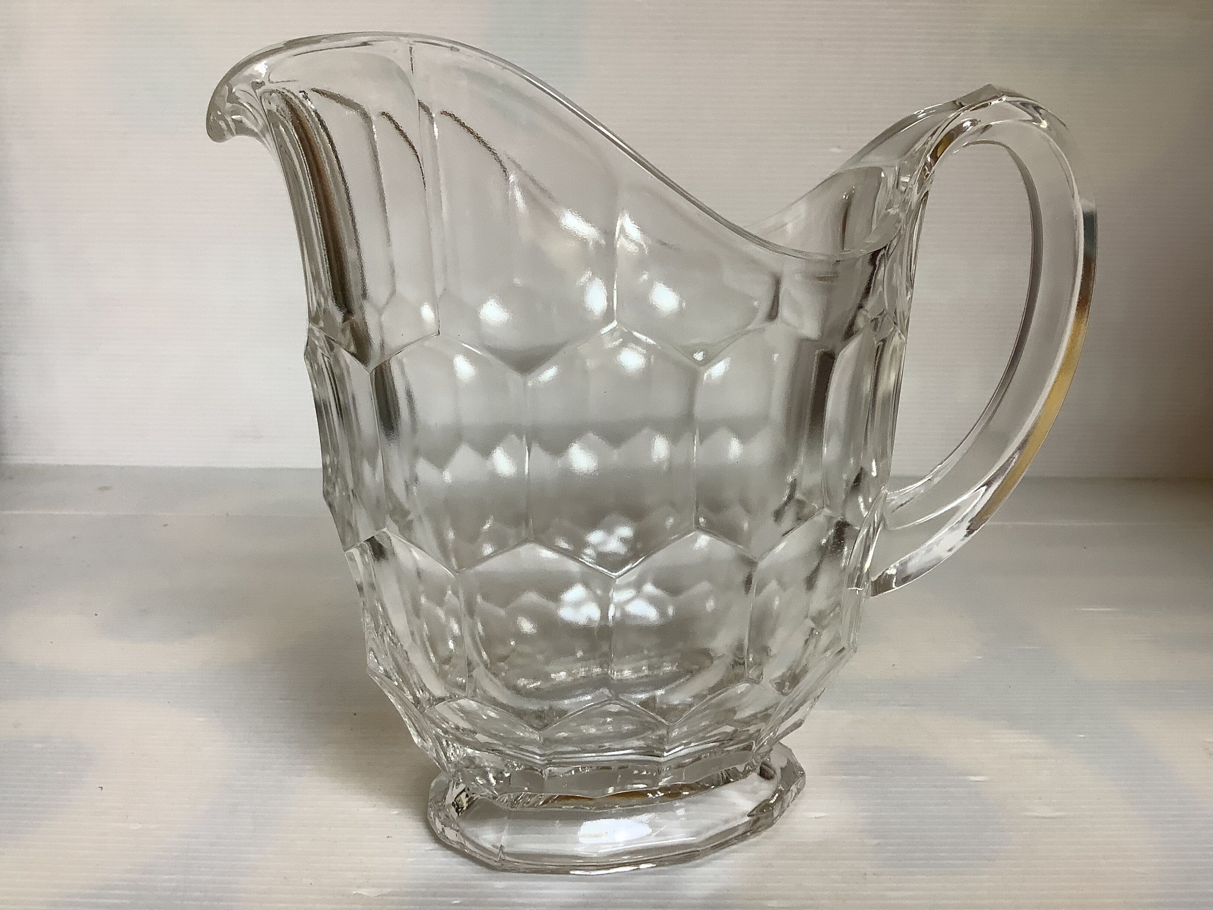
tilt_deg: -11.9
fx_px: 1086
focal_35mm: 31
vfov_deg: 45.4
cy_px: 455
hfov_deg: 58.4
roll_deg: +0.0
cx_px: 606
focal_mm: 3.3
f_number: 2.4
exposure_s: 1/50
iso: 64
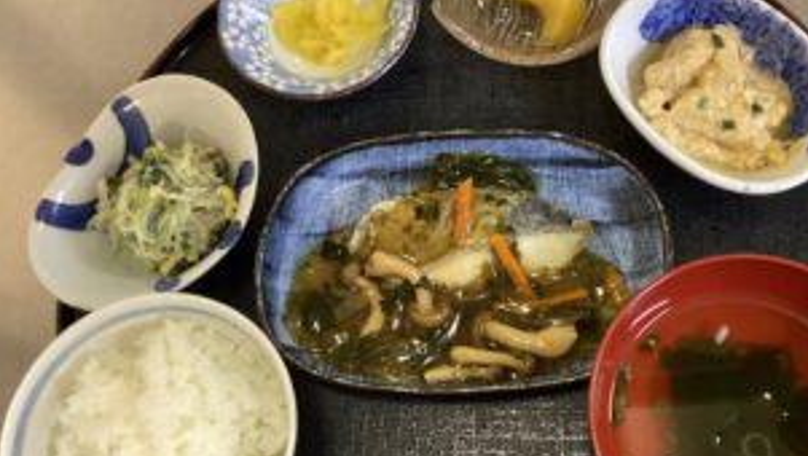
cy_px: 245
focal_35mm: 42
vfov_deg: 28.4
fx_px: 901
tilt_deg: -71.2
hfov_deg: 47.9
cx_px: 498
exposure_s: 1/33
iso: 400
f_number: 2.4
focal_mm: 3.3
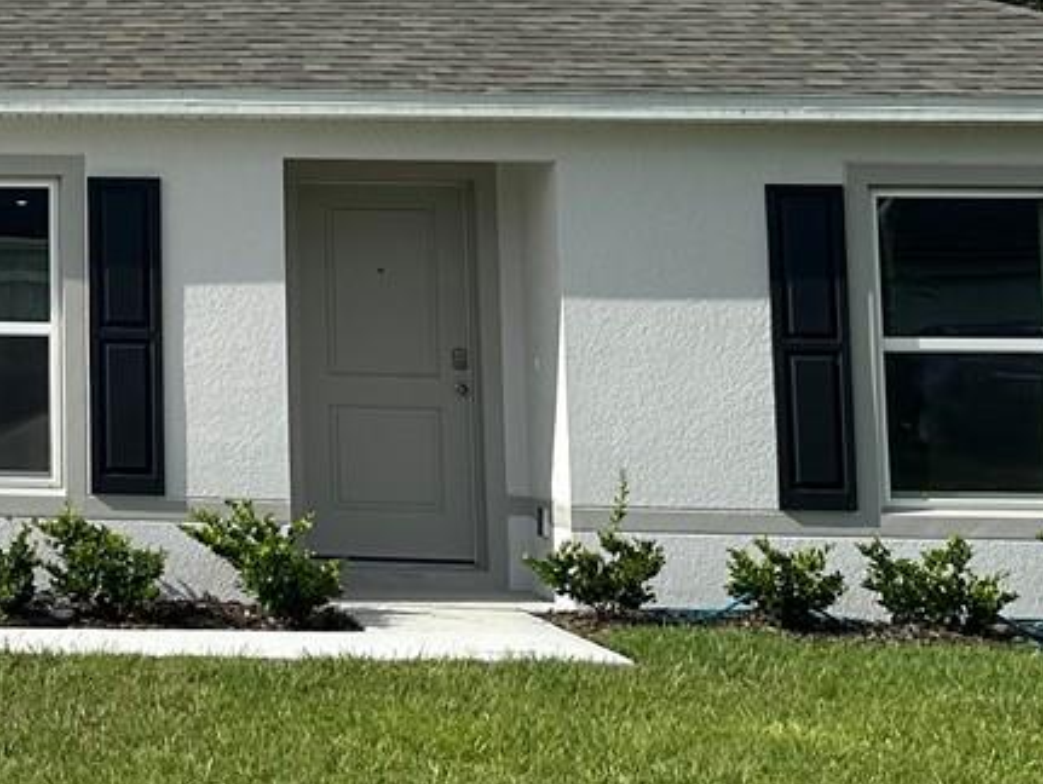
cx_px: -319
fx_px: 2684
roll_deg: -1.0
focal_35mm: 89
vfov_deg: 16.2
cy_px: -41
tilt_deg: +7.5
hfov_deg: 20.1
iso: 80
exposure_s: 1/8929
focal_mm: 6.86
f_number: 1.78
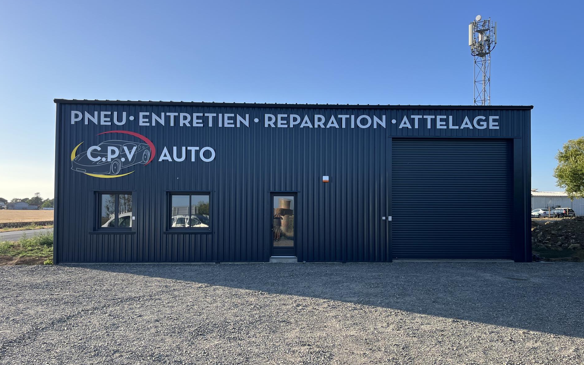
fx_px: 446
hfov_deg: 66.5
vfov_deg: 44.5
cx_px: 294
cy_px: 203
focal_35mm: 28
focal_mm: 5.1
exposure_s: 1/1517
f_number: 1.6
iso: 50
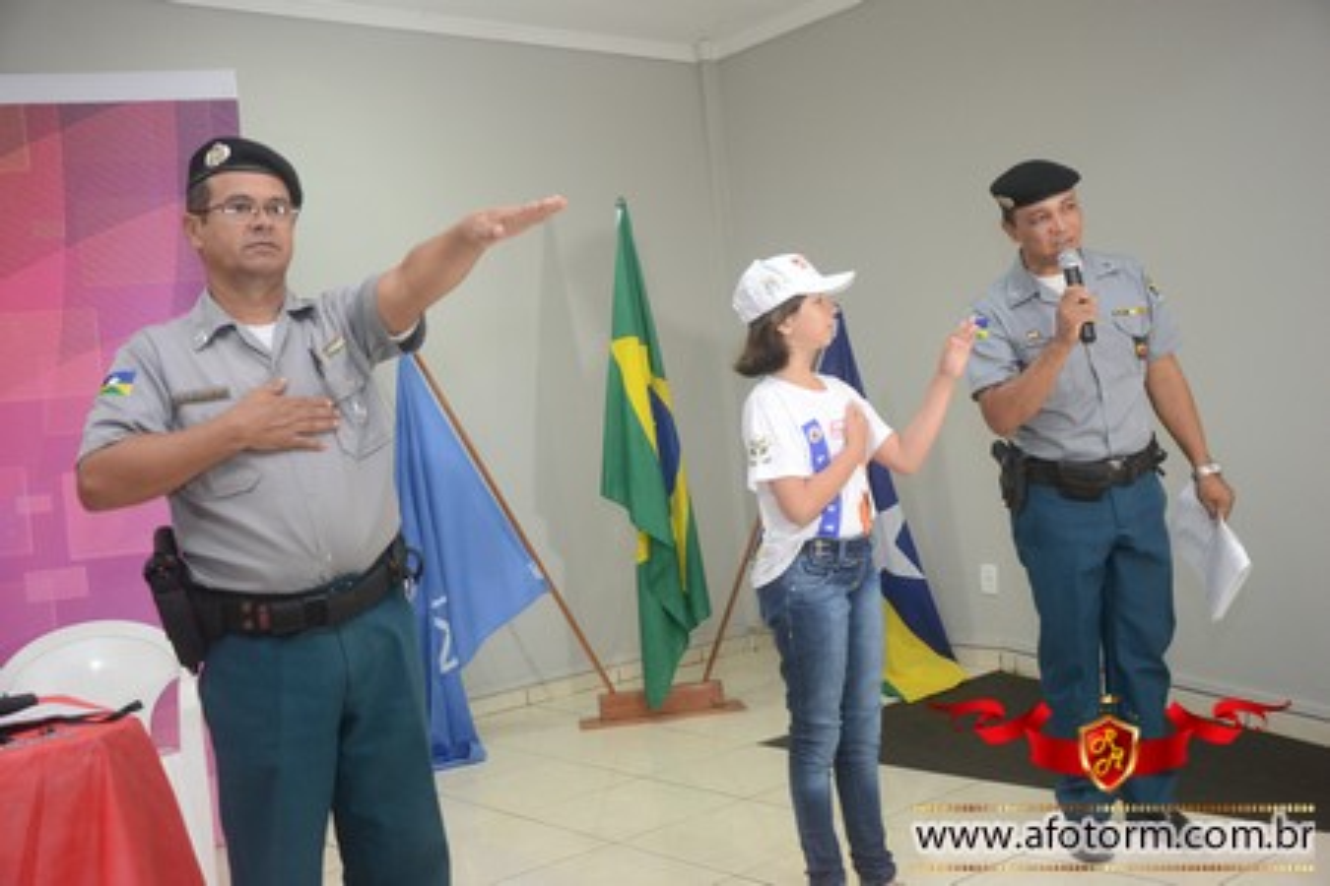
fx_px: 1330
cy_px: 443
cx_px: 665
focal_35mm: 36
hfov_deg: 53.1
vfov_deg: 36.9
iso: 1600
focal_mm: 24
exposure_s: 1/100
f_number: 3.8
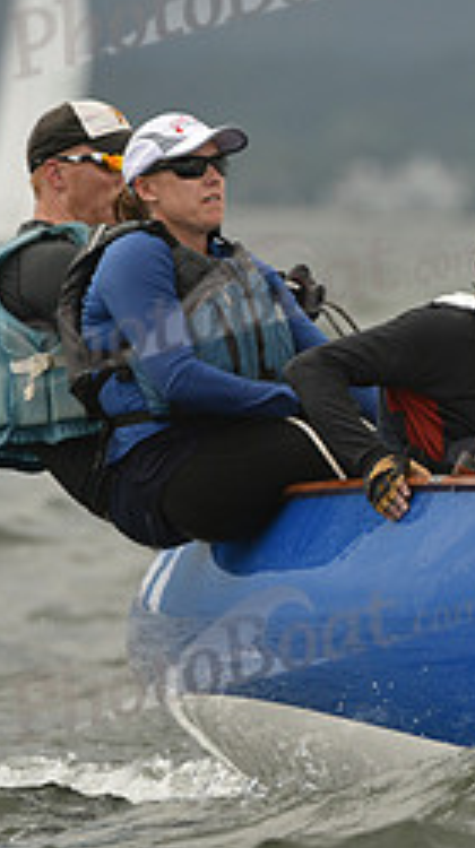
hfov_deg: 1.2
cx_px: 665
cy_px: 432
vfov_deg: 2.2
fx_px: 21883
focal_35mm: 974
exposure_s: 1/800
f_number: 6.3
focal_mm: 400
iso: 320
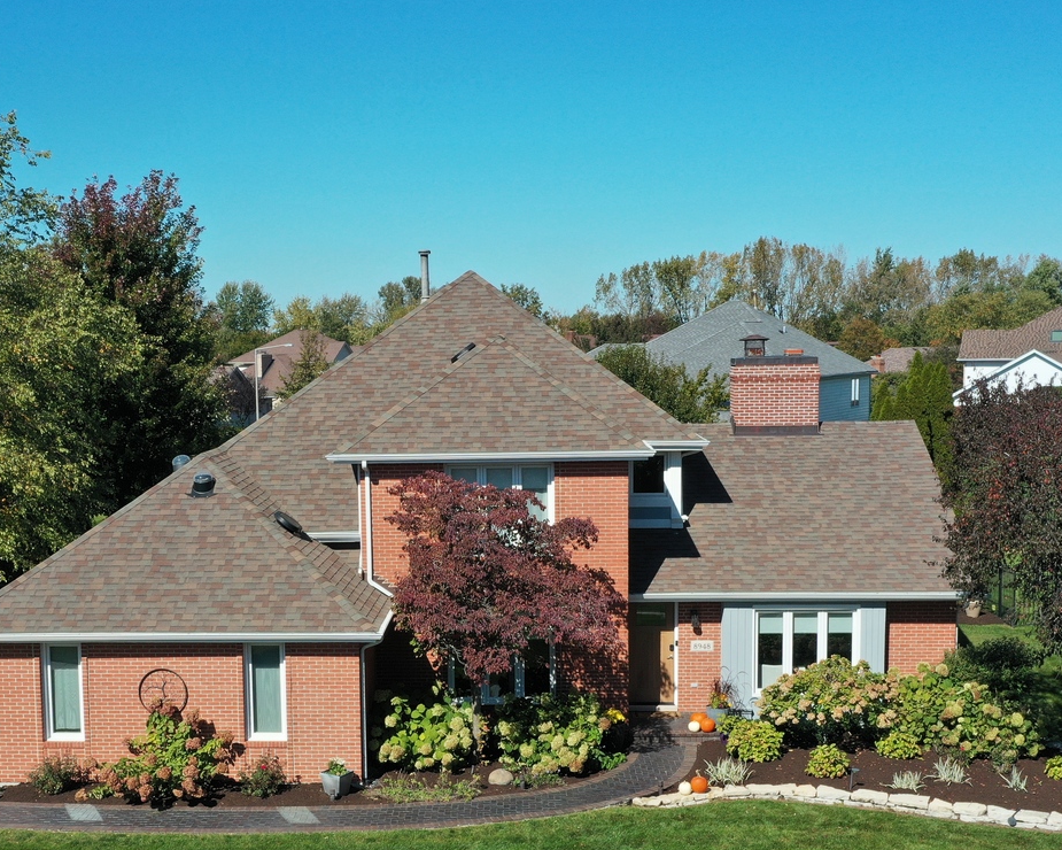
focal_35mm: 46
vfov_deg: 32.6
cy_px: 527
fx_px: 1446
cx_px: 472
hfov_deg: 40.3
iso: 100
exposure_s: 1/400
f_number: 7.1
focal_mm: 10.26
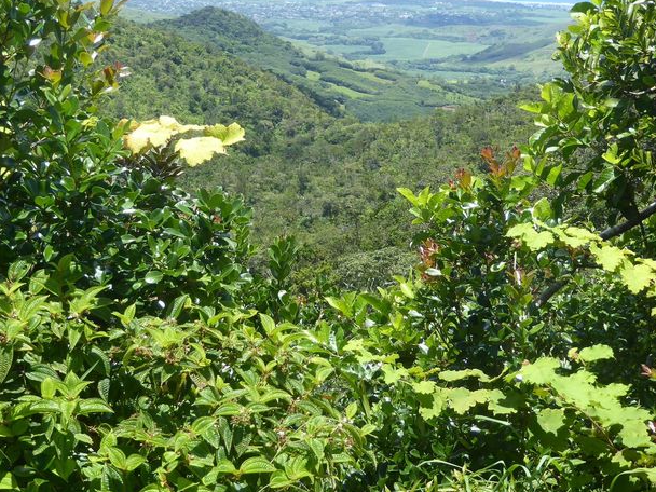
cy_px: 188
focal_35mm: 75
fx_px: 1421
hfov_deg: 26.0
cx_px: 309
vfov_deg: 19.6
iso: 80
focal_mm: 9.6
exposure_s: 1/250
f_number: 4.1
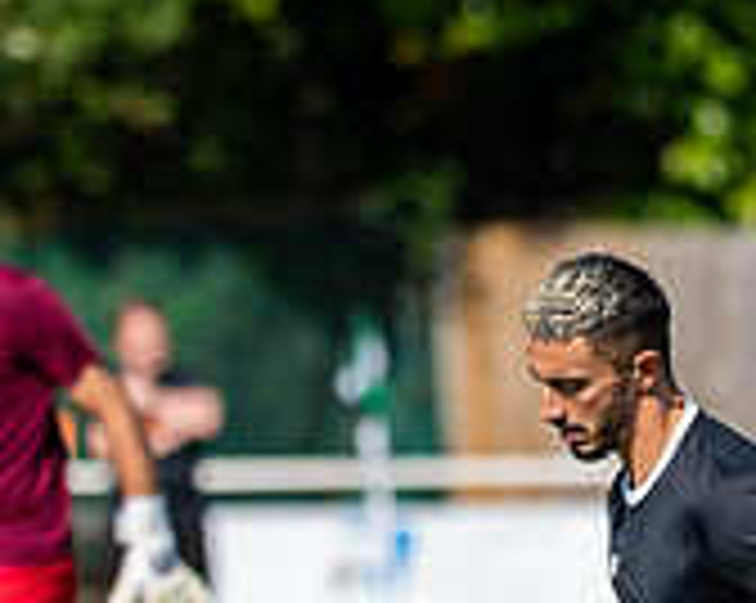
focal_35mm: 793
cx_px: 621
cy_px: 764
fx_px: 17723
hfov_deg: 2.4
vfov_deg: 1.9
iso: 50
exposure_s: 1/3200
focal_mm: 135
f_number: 1.9
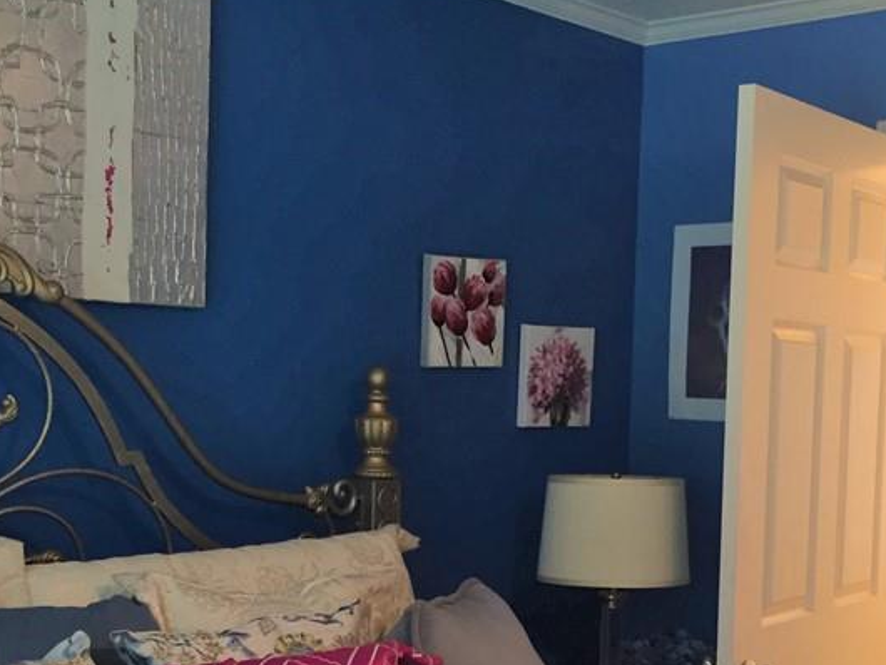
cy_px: 513
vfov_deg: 25.7
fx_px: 1434
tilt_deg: -7.6
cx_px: 555
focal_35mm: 56
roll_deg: -3.2
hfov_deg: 34.2
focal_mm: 4.15
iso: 100
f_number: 2.2
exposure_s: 1/30
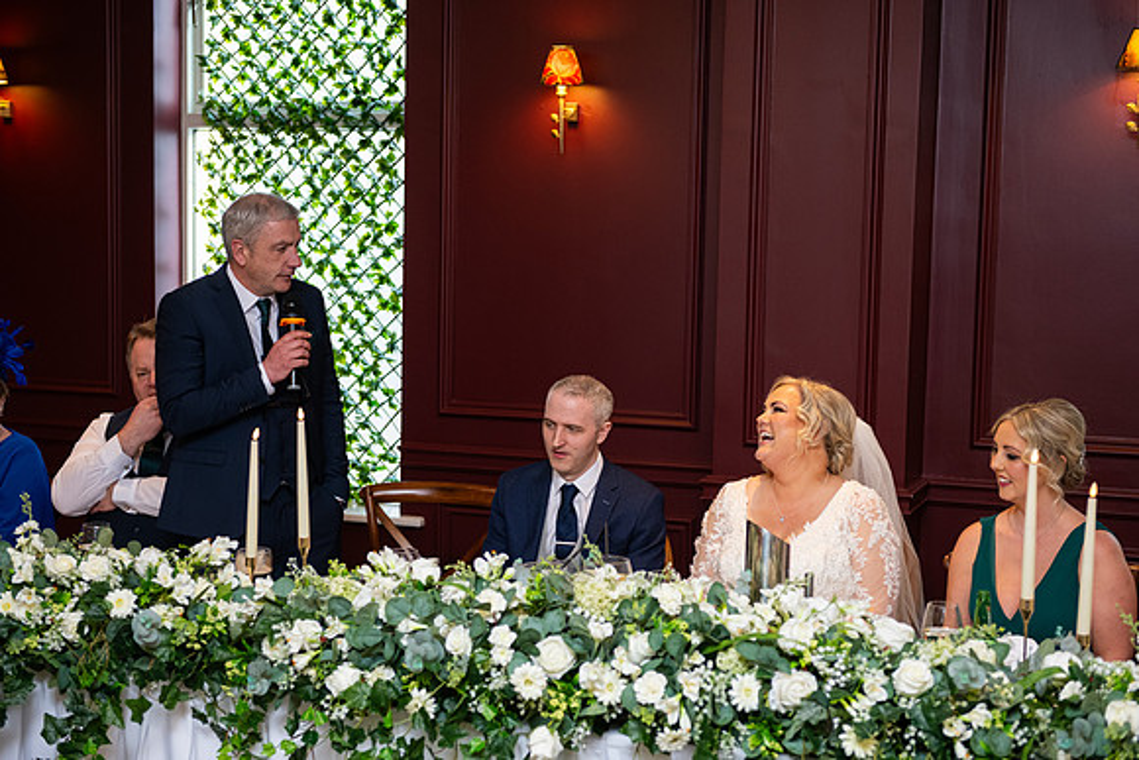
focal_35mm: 58
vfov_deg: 23.4
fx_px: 1835
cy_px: 380
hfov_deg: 34.5
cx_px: 570
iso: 800
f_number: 3.5
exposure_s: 1/160
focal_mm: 58
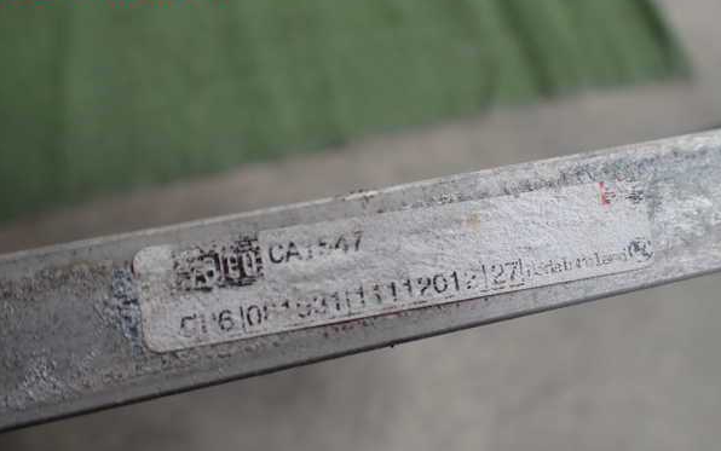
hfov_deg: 59.6
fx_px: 629
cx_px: 359
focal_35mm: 32
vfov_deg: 39.4
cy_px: 242
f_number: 2.3
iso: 160
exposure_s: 1/125
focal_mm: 5.4
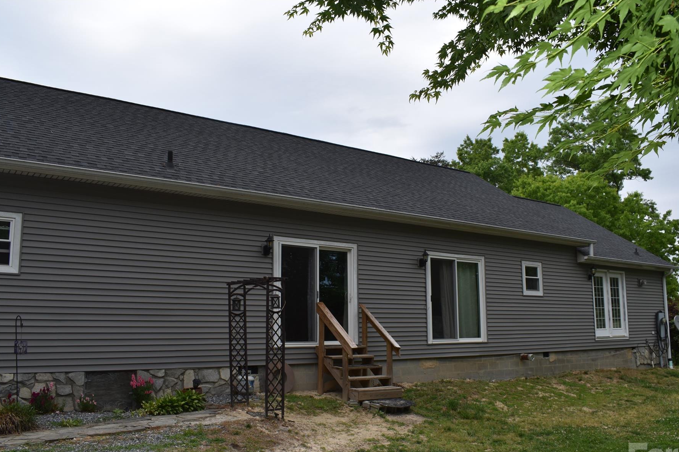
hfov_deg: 60.2
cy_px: 258
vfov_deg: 42.2
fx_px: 585
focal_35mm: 31
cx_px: 360
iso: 100
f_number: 9
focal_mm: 18
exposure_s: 1/200
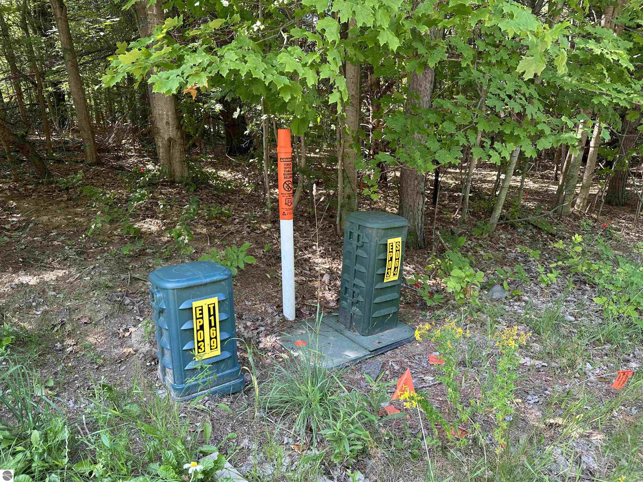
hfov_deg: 71.6
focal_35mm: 24
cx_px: 322
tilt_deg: -13.2
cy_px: 241
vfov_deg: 56.8
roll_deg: -0.7
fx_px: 446
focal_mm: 6.86
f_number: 1.78
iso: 80
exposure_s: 1/121
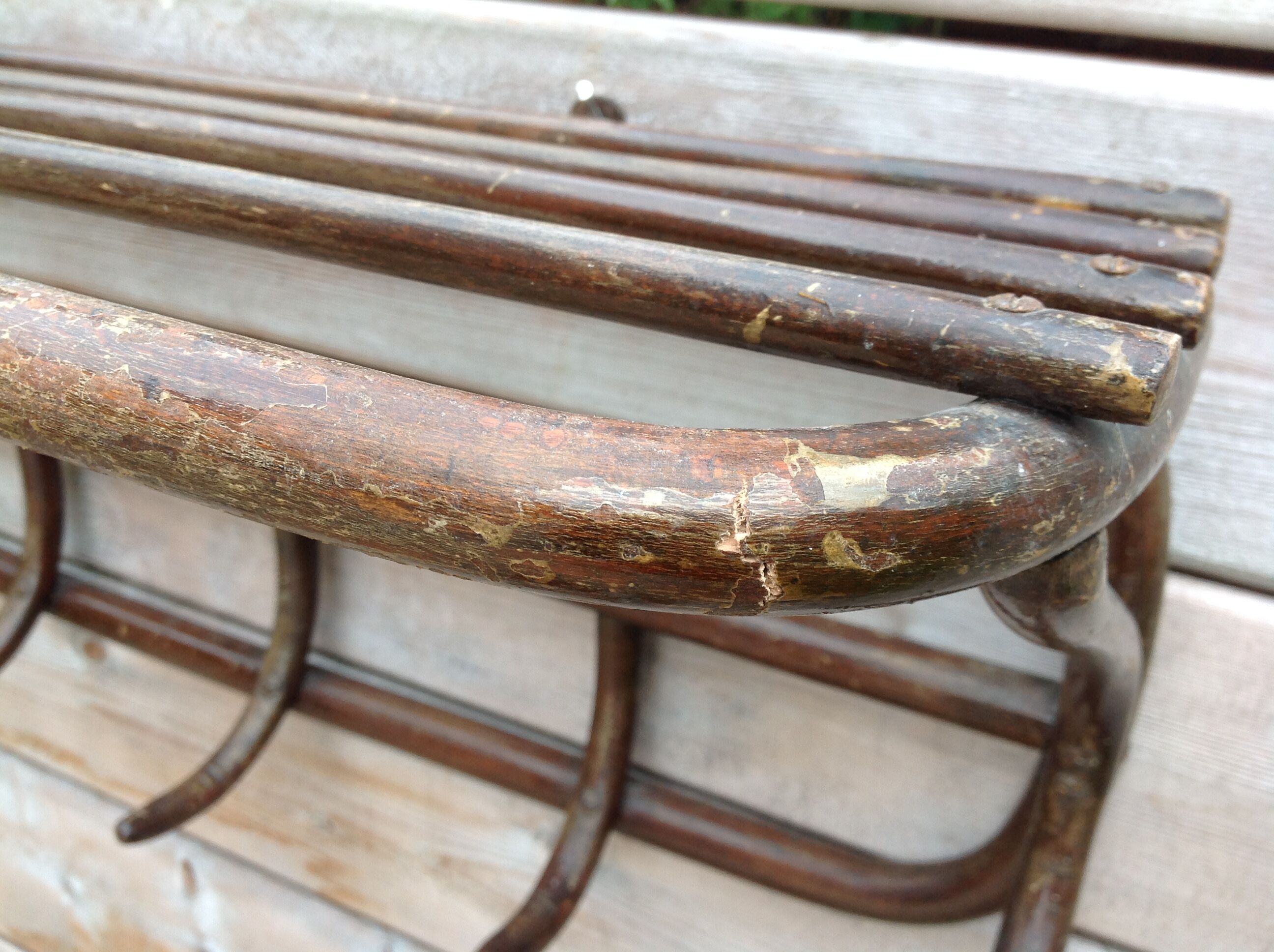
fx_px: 1286
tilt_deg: -23.6
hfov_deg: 52.7
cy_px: 476
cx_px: 637
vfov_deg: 40.6
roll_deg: -4.0
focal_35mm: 35
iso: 50
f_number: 2.4
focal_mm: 4.28
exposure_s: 1/217
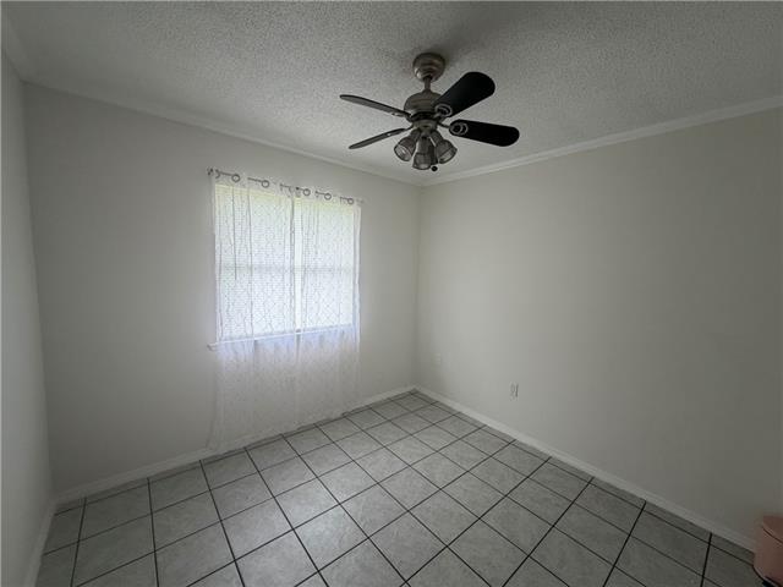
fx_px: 317
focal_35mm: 14
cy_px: 294
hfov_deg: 102.1
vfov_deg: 85.7
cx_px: 392
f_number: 2.2
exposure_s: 1/121
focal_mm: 2.22
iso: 160
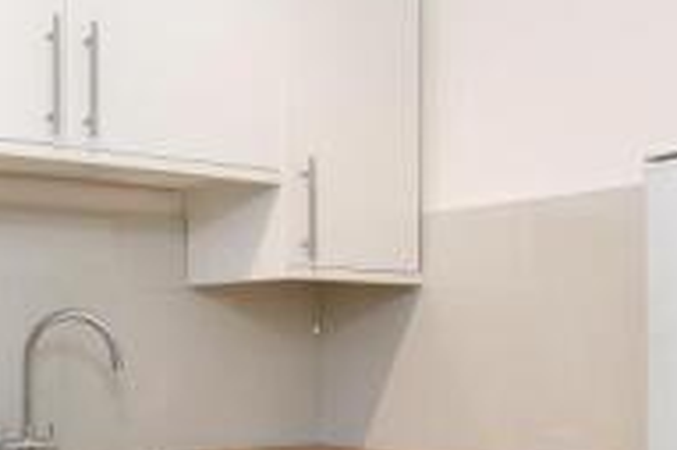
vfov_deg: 27.6
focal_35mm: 48
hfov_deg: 32.3
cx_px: -177
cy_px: 342
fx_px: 902
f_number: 7.1
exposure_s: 1/15
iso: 400
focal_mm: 14
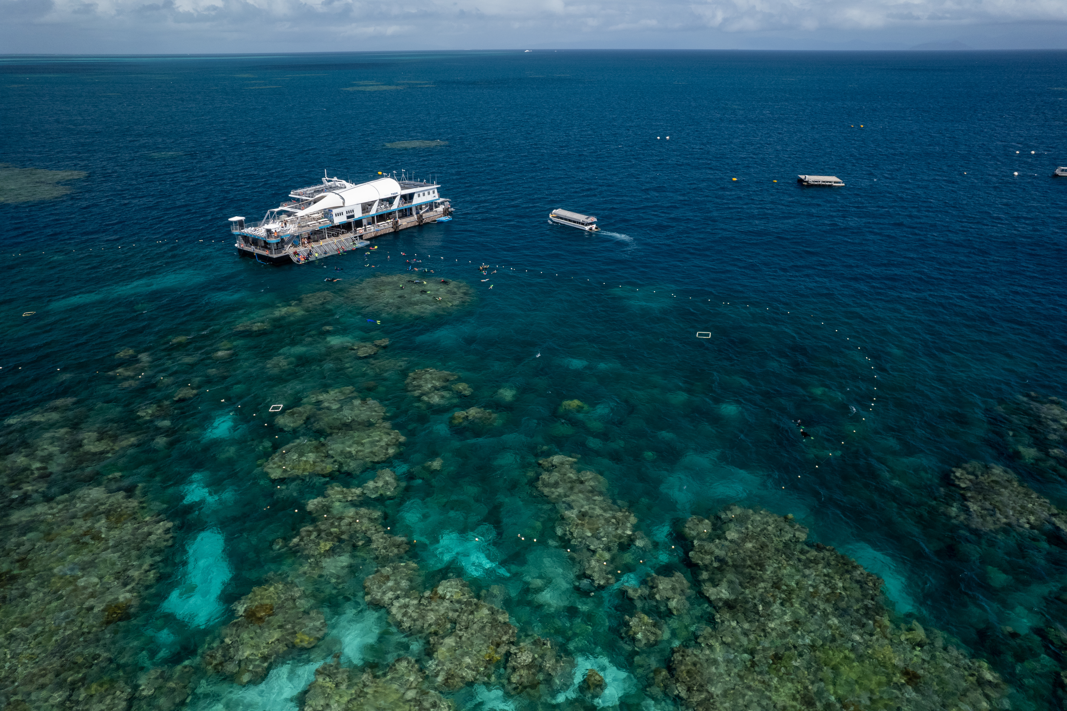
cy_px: 356
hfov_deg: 78.6
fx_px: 652
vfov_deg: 57.2
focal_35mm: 22
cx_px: 534
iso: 200
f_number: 2.8
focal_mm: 8.38
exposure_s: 1/100
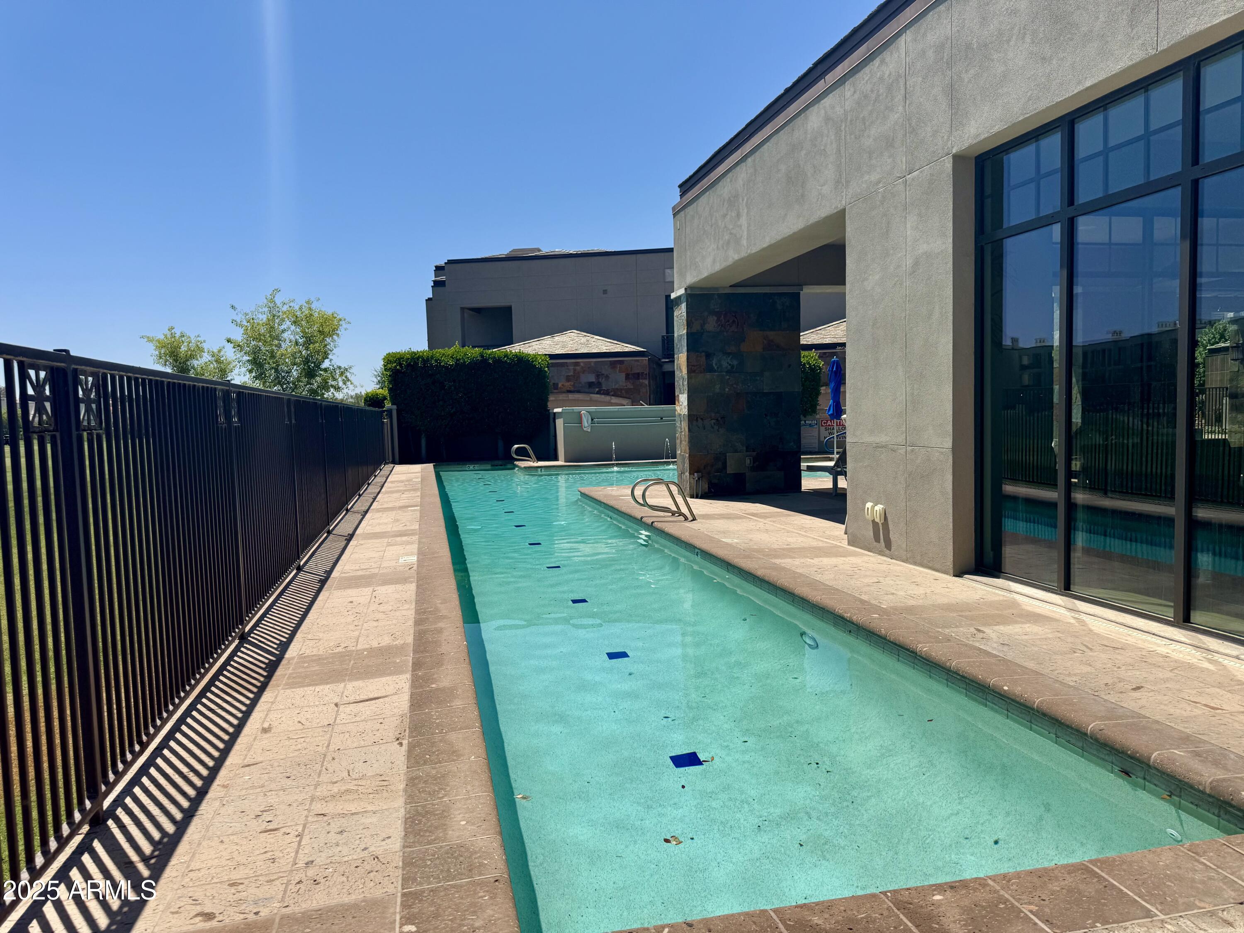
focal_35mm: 24
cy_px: 466
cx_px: 622
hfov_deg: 71.6
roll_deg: +0.7
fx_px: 862
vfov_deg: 56.8
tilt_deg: -4.3
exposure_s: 1/7937
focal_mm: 6.76
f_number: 1.78
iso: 80
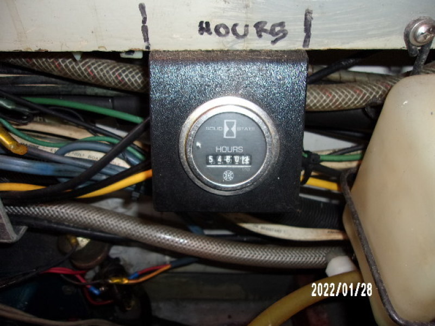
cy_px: 163
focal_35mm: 27
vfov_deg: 51.4
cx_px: 218
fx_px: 339
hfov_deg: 65.3
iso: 125
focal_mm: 4.9
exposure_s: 1/34
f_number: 3
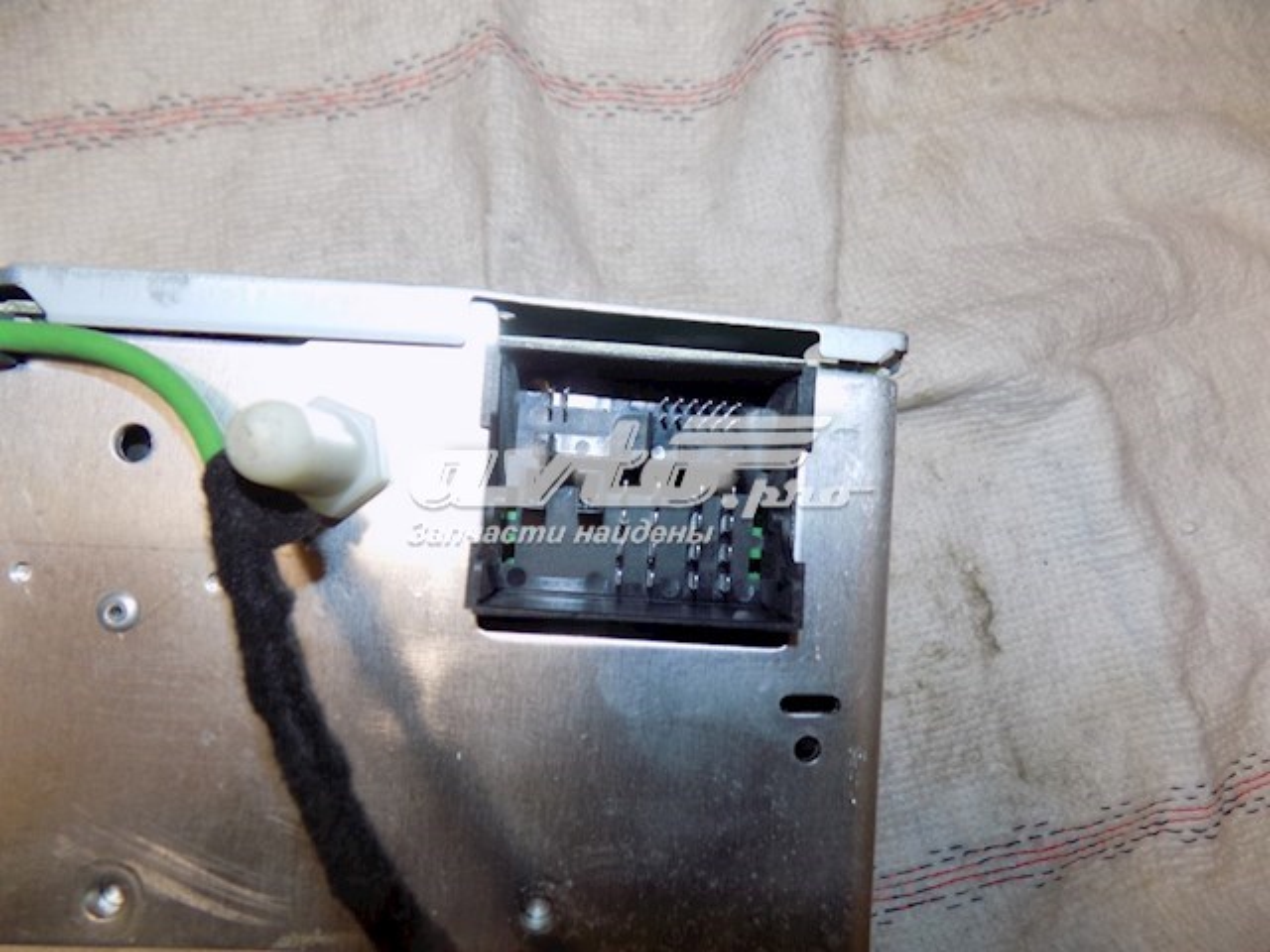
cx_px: 635
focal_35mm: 23
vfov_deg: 58.9
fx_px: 844
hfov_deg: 73.9
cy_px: 476
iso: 140
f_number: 3.1
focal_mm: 4
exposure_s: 1/30
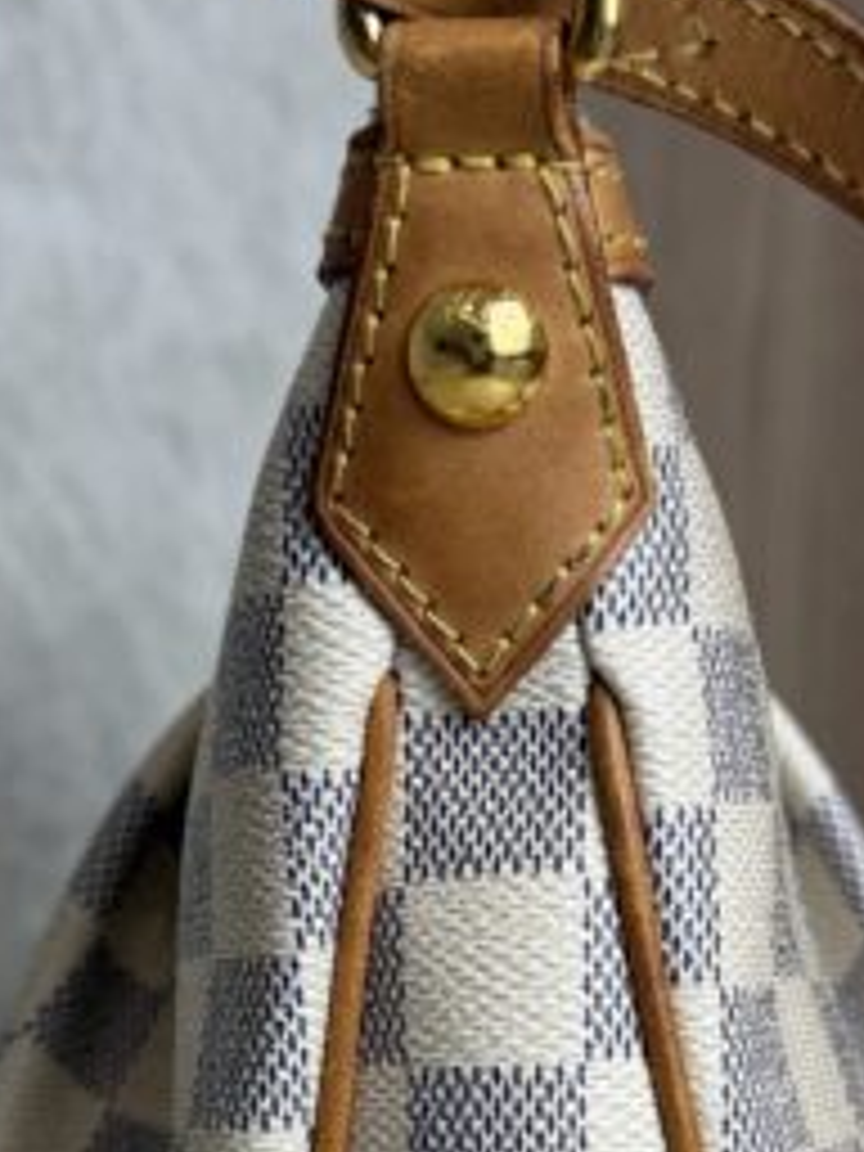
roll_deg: -0.3
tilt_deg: -11.9
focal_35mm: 75
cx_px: 428
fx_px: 2496
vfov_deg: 25.3
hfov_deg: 19.6
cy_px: 1012
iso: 50
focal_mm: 6.76
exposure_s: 1/139
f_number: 1.78
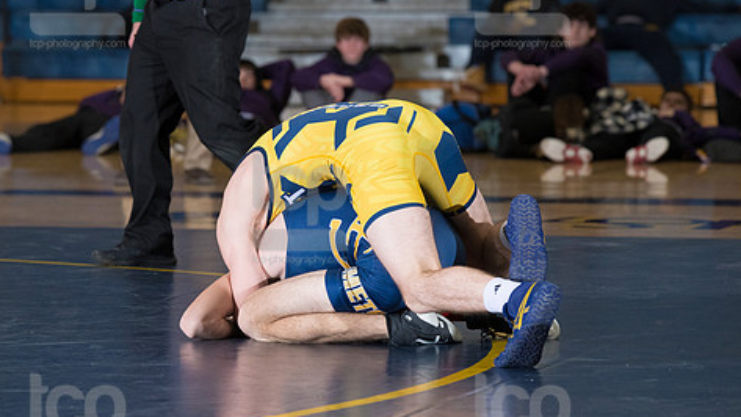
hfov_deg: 8.4
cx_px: 301
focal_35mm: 257
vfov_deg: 4.7
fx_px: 5049
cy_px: 209
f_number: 5.6
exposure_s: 1/250
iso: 1250
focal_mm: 200
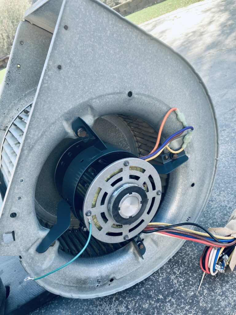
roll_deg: +25.6
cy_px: 158
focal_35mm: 28
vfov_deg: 63.4
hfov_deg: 49.7
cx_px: 118
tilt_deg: -29.5
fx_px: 255
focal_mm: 3.99
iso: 32
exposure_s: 1/165
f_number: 1.8
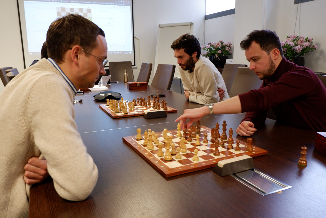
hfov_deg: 63.6
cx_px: 163
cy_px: 109
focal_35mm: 29
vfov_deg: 45.0
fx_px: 263
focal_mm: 19.7
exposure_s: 1/42
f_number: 4
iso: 800
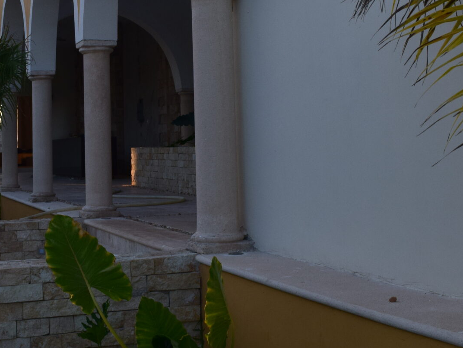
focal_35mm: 62
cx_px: 197
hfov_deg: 31.1
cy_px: 45
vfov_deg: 23.1
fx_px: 829
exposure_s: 1/200
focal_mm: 18
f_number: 10
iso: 400
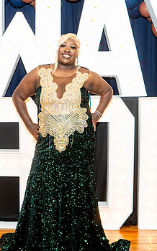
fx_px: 405
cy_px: 121
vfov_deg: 34.6
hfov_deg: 21.8
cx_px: 43
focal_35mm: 59
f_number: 3.5
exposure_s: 1/125
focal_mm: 28
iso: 640
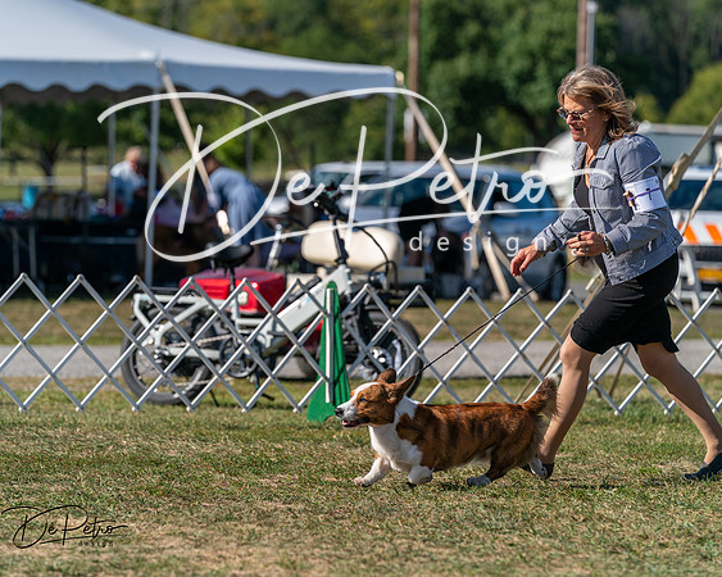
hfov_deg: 9.6
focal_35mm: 200
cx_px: 361
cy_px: 288
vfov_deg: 7.7
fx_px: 4282
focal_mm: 178
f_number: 4.5
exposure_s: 1/1250
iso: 100
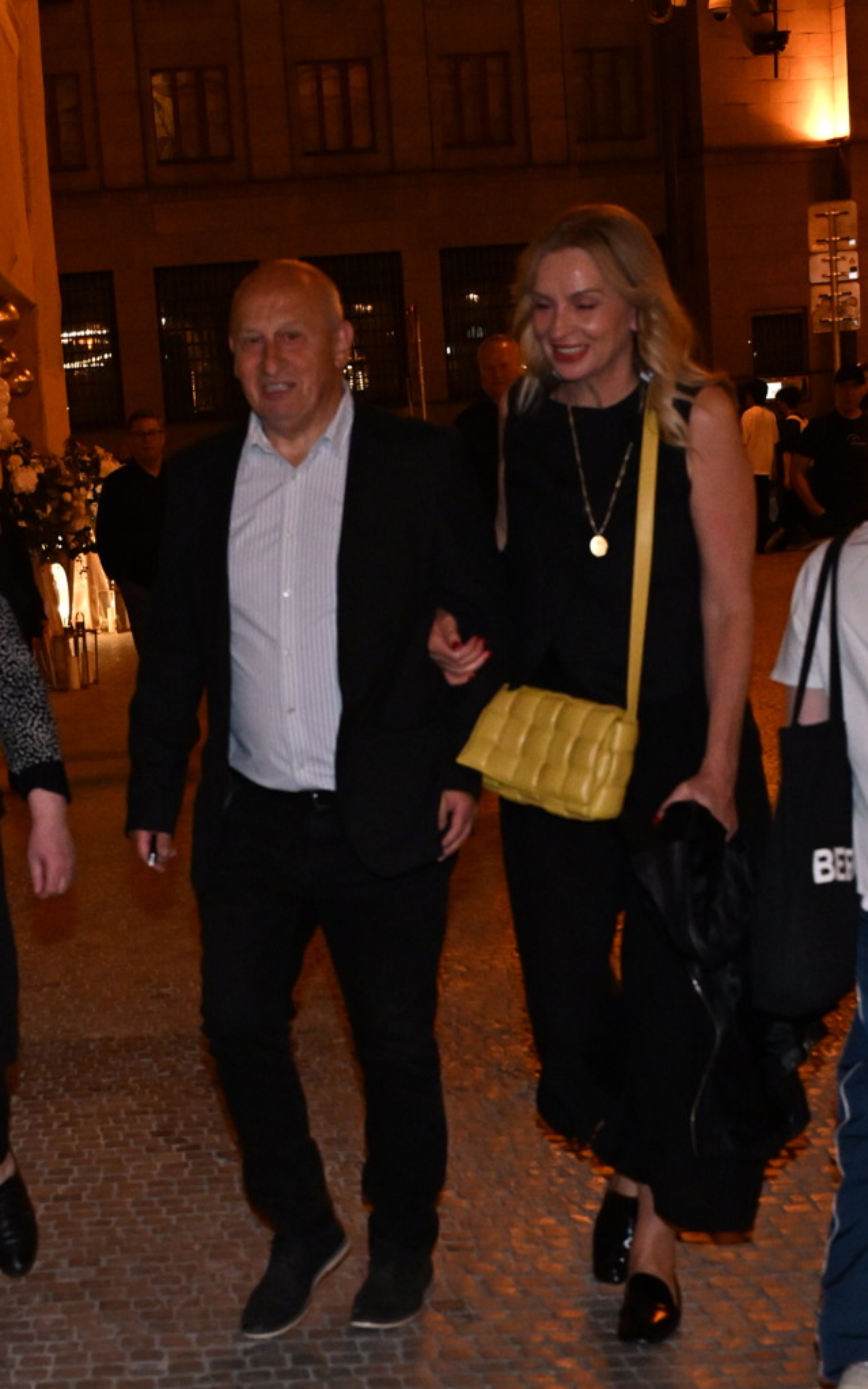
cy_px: 699
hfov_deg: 39.4
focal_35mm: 32
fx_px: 1211
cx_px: 433
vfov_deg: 59.6
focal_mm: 31
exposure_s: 1/125
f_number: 5
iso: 4000
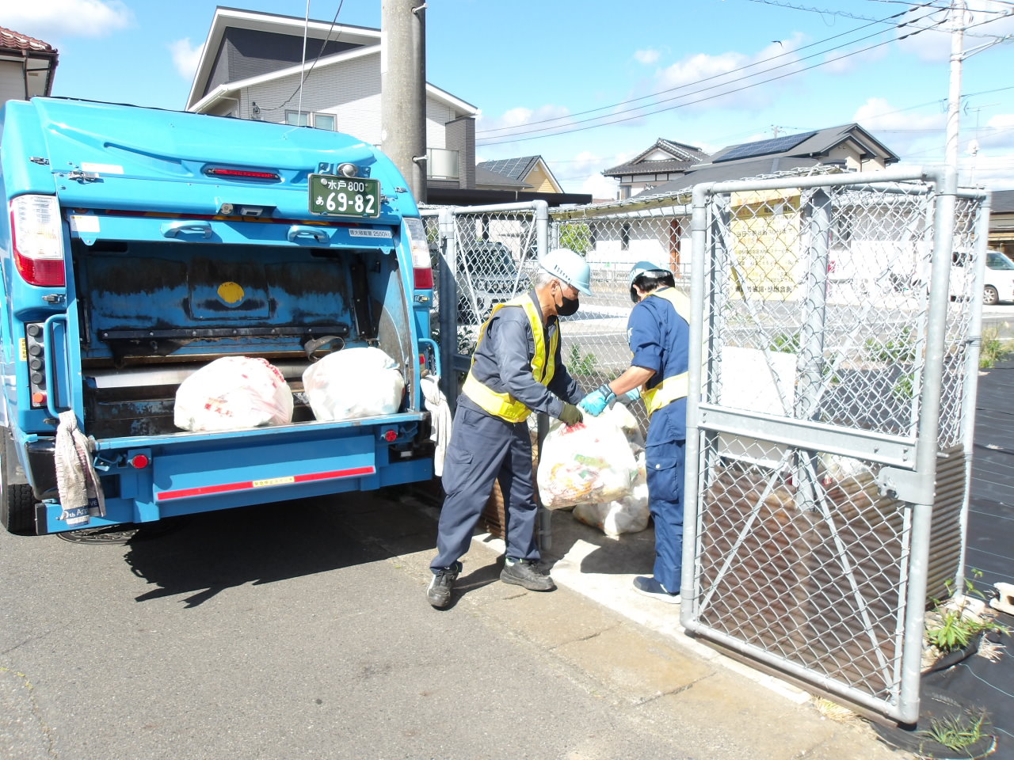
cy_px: 380
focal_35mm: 27
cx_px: 507
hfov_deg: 65.3
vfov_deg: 51.4
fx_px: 791
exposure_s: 1/695
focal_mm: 4.9
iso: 100
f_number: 3
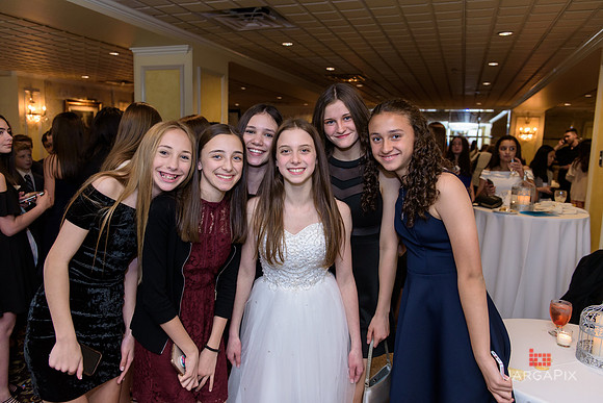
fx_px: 452
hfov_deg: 67.4
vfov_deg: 48.0
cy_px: 202
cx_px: 302
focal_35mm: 27
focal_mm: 27
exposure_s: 1/125
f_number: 3.2
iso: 1600
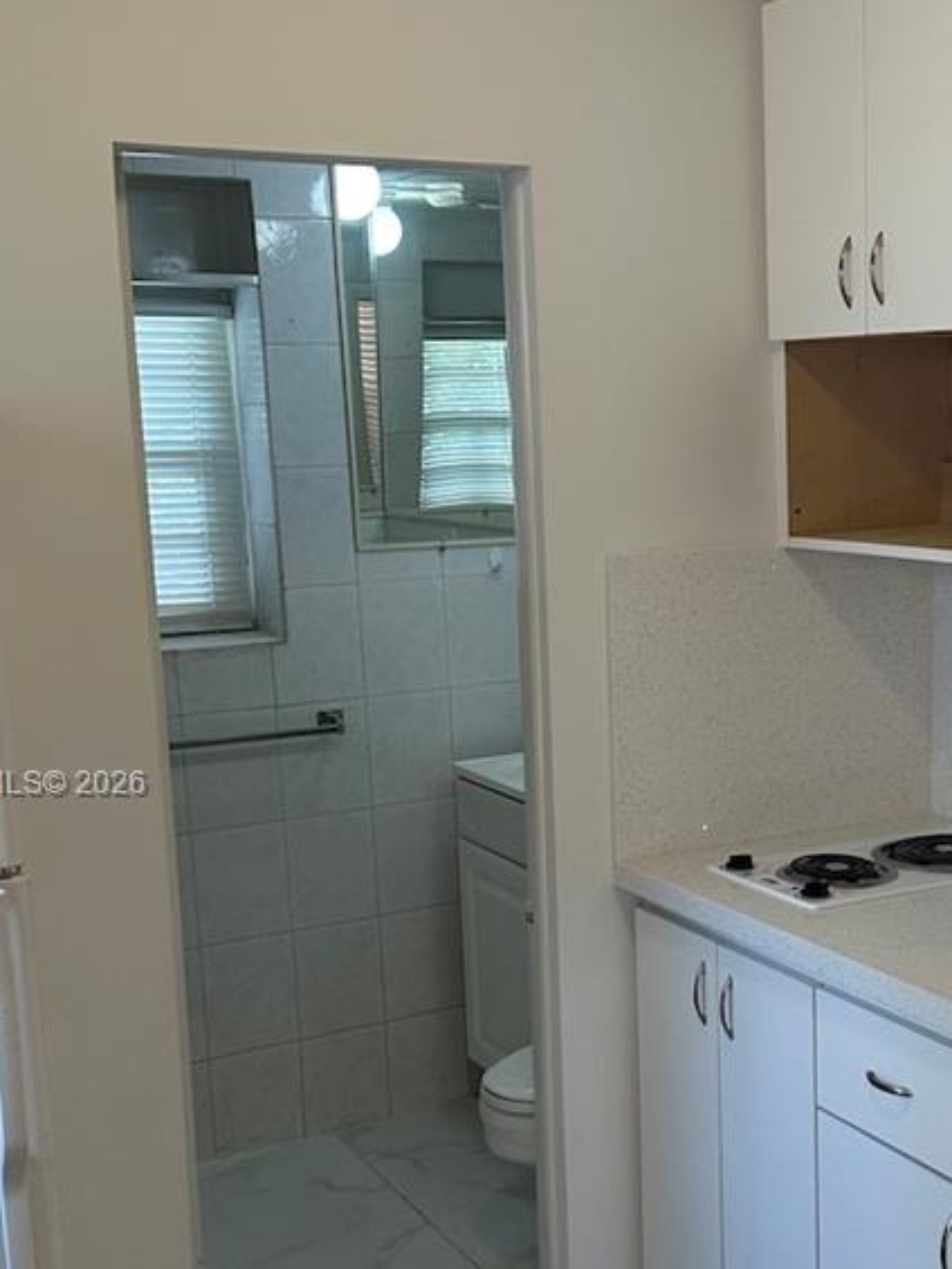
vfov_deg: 37.3
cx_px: 741
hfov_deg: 28.1
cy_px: 786
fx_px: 1869
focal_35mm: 51
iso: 125
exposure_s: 1/120
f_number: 1.78
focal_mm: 6.86
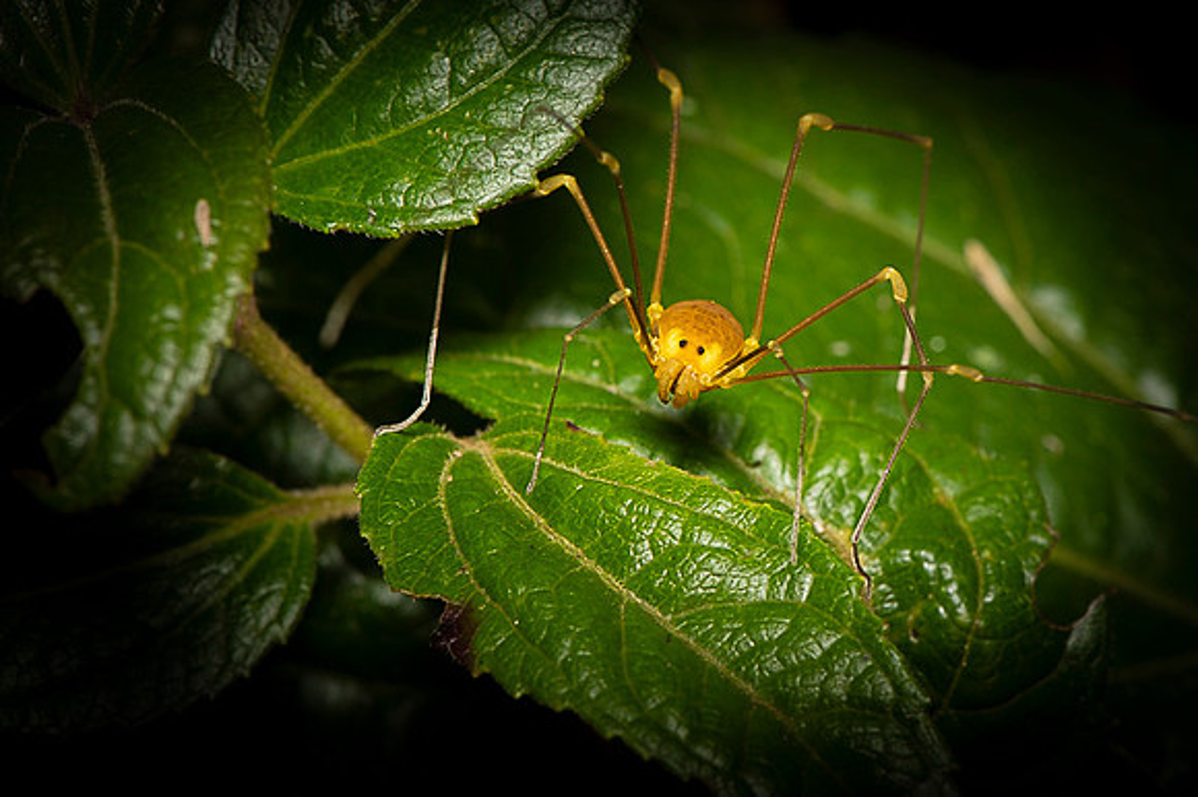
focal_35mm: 135
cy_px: 361
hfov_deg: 15.1
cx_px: 772
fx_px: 4500
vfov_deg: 10.1
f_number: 20
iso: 100
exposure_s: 1/100
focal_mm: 105
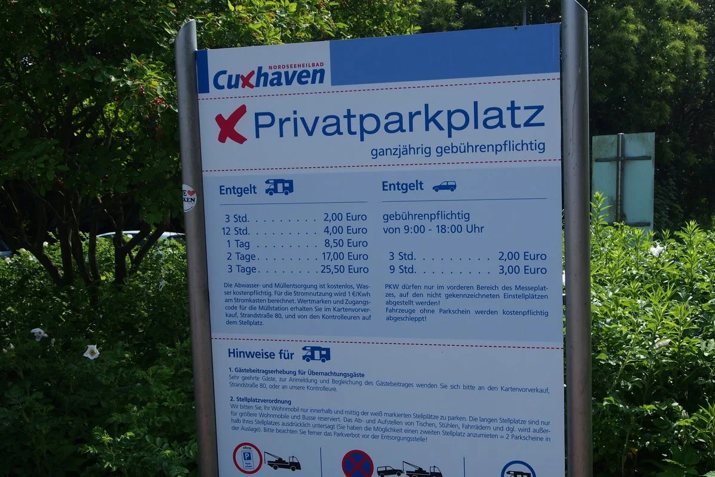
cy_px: 268
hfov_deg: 41.9
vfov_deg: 28.6
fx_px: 934
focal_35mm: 47
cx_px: 358
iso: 200
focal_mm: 23
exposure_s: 1/250
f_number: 10
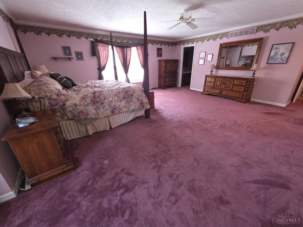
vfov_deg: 89.9
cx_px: 152
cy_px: 114
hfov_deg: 106.2
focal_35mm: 13
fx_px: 114
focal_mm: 2.2
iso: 200
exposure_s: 1/60
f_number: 1.9
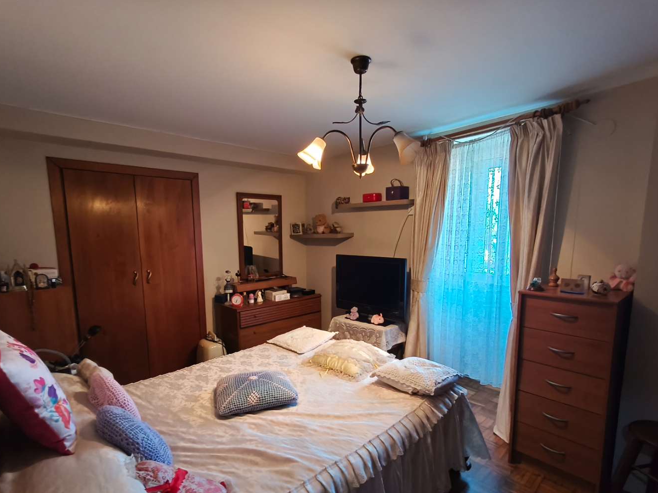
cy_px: 277
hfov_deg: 91.0
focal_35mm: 17
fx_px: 323
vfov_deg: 74.4
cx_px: 326
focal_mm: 1.67
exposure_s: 1/25
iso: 800
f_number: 2.2
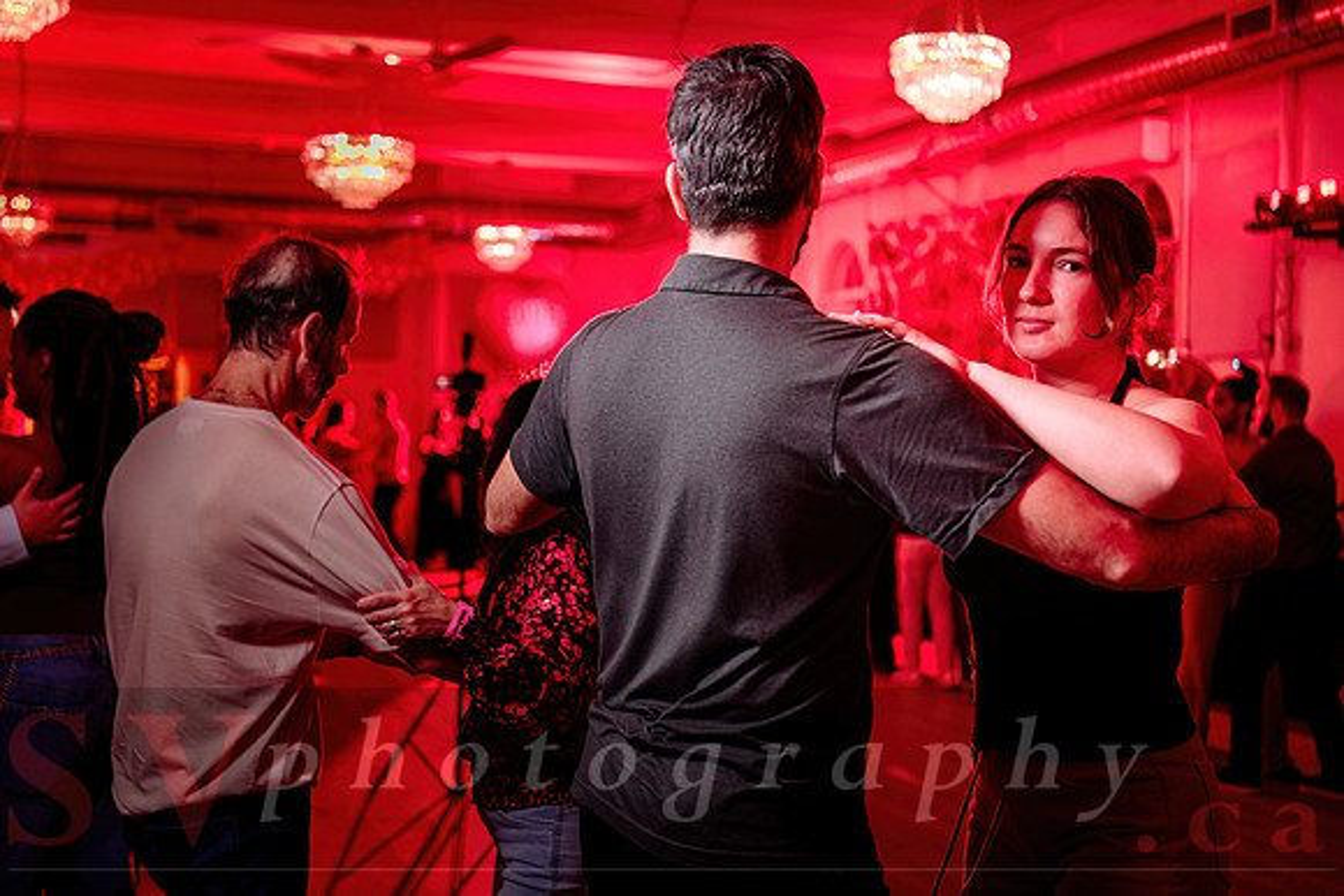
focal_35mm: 48
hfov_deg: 41.1
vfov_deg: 28.1
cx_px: 672
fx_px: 1792
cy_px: 448
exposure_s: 1/125
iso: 500
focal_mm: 48
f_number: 2.8
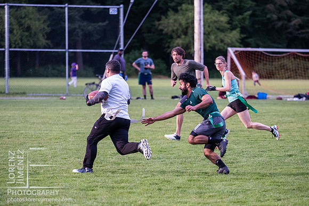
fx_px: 2143
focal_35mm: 250
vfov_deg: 5.5
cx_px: 154
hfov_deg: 8.2
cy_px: 116
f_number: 2.8
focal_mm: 120
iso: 2000
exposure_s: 1/1250
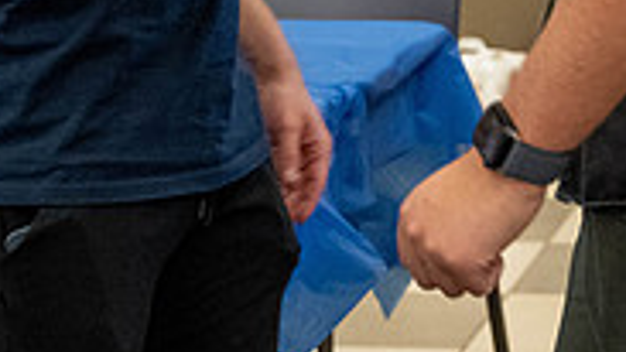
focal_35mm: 196
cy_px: -294
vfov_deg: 6.1
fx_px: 3254
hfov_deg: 11.0
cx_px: 262
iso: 2000
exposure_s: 1/200
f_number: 4
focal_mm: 51
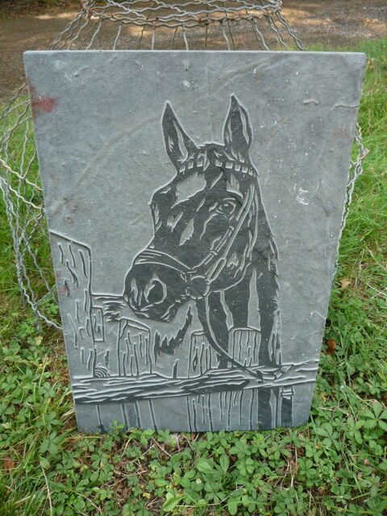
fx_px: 447
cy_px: 258
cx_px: 194
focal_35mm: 30
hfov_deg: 46.8
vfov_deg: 60.0
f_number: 3.3
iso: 100
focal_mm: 5.2
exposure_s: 1/60
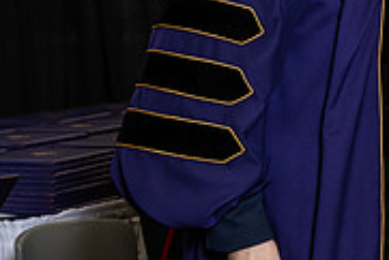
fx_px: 2282
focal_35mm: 211
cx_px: 484
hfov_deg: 9.6
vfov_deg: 6.5
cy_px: 10
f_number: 5
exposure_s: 1/200
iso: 1250
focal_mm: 66
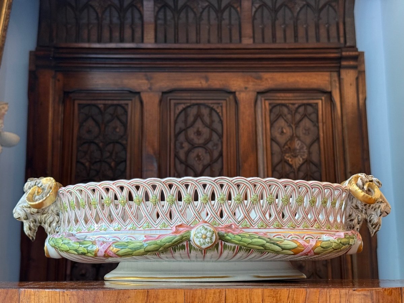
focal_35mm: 48
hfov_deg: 39.7
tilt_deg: +12.2
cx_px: 202
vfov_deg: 30.3
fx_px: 560
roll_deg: +0.3
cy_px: 152
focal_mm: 6.76
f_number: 1.78
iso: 200
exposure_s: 1/60
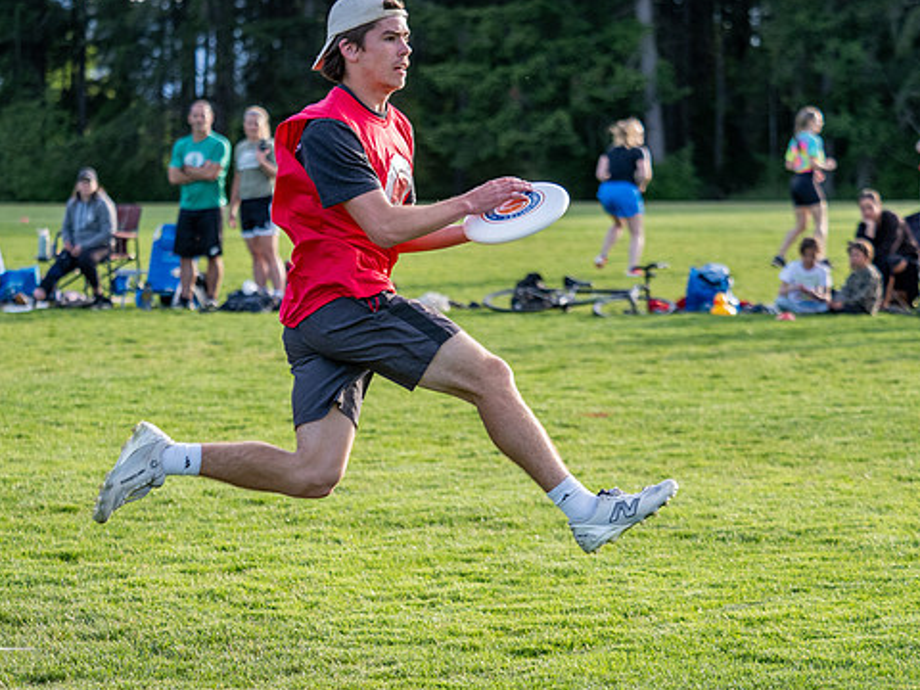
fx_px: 4492
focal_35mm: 169
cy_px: 379
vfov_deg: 8.8
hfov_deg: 11.7
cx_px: 385
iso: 400
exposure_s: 1/1000
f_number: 2.8
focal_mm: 70
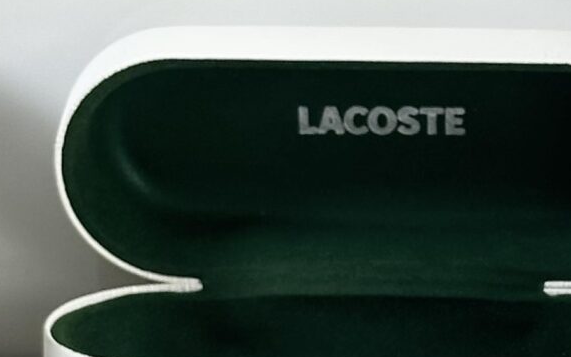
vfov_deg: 5.7
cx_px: 649
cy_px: 387
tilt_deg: -21.4
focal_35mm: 228
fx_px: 3548
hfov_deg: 9.1
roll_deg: -0.6
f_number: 1.78
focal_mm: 6.86
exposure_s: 1/100
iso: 64
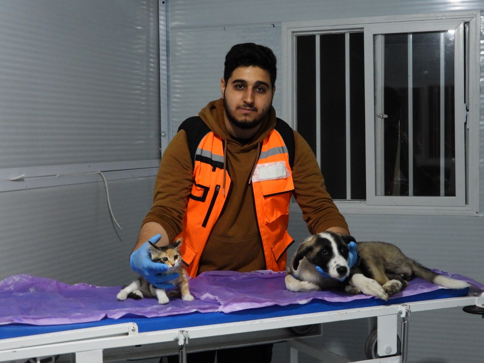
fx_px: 839
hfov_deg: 32.2
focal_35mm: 60
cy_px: 182
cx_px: 242
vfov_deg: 24.4
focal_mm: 10.7
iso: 800
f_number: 3.5
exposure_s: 1/15
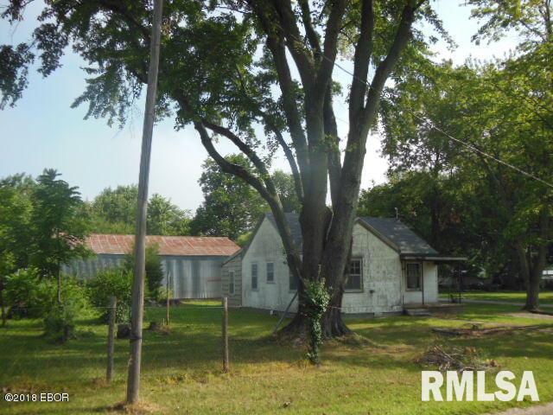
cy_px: 208
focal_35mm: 34
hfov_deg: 54.0
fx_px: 543
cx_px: 276
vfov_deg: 41.8
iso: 125
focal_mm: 6
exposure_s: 1/640
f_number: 3.9
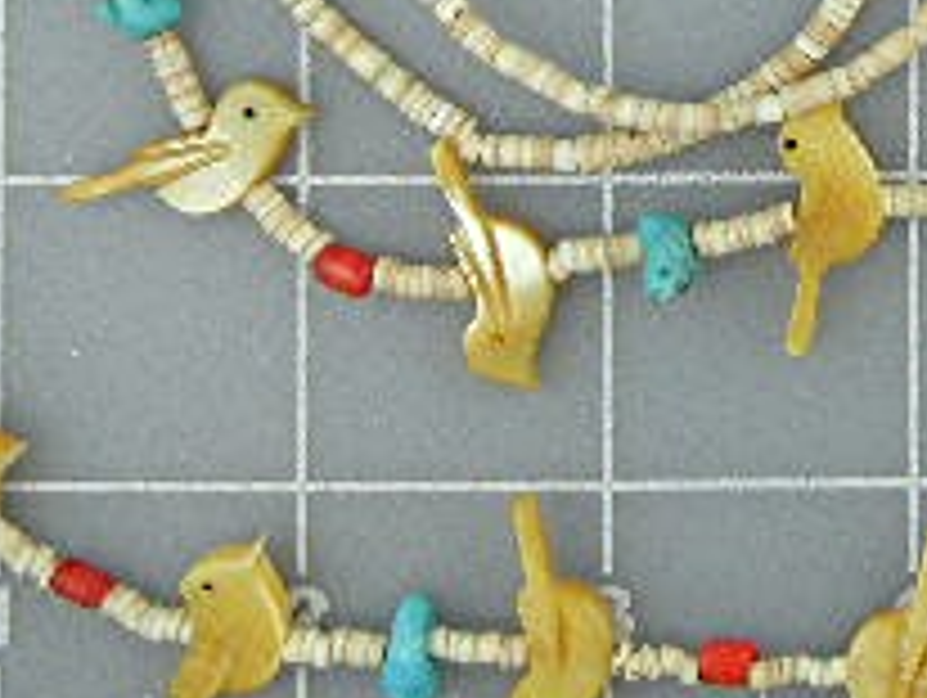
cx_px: 1044
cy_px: -185
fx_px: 2493
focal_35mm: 93
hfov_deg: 20.0
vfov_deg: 15.2
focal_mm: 5.4
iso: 400
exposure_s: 1/16.3
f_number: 3.5
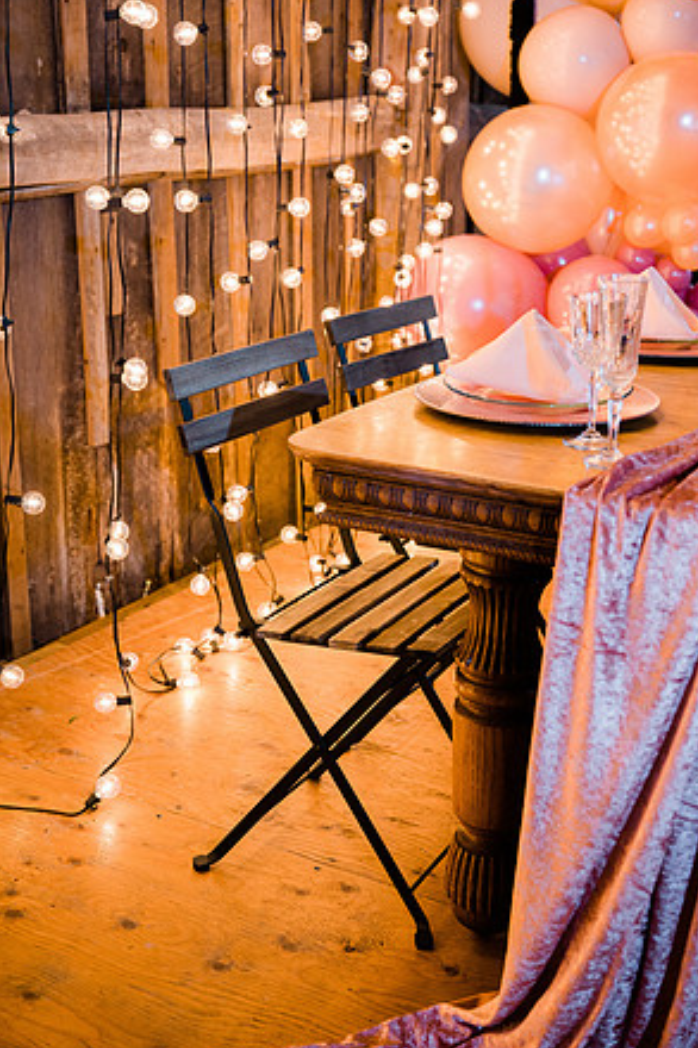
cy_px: 524
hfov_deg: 29.8
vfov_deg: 43.6
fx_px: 1310
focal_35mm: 45
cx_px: 354
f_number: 3.5
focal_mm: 44
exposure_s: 1/200
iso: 1250
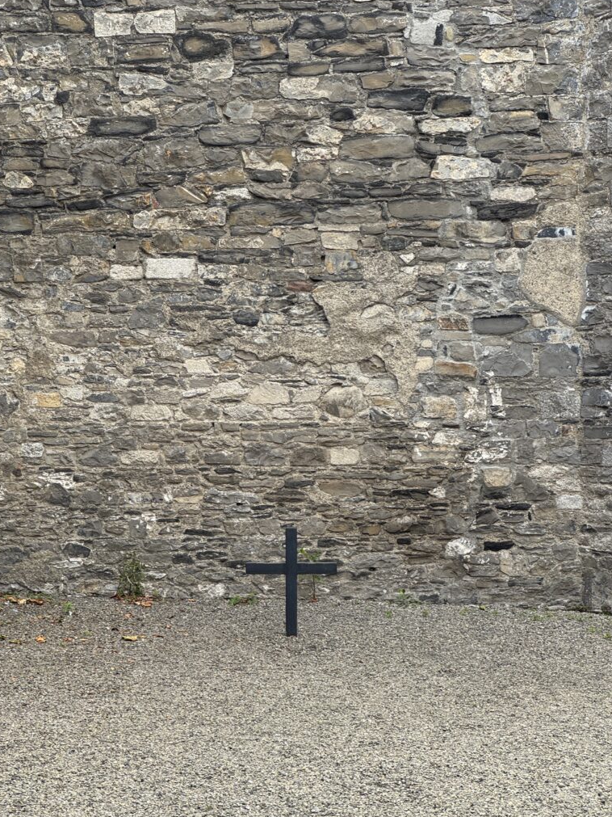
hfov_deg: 18.9
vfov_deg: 25.0
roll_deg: +1.3
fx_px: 1839
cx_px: 304
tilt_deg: +0.4
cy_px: 405
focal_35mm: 78
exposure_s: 1/102
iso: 25
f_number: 2.8
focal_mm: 9
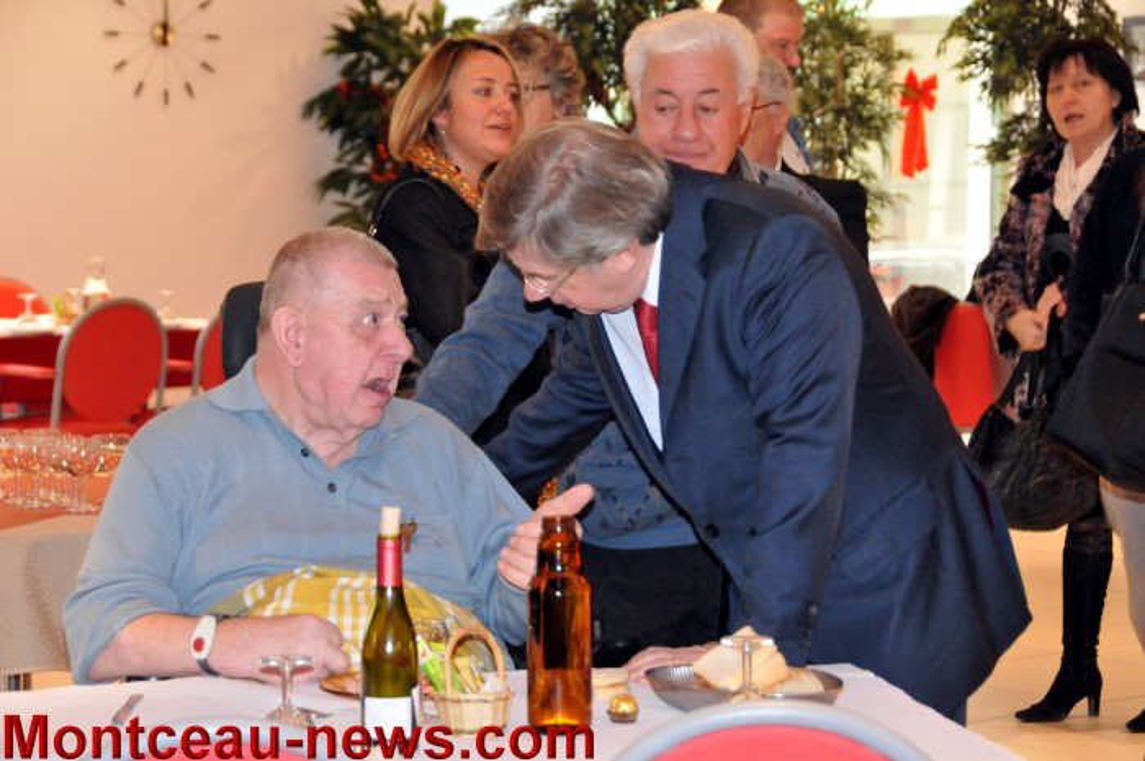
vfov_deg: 13.0
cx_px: 572
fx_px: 3336
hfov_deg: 19.5
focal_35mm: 105
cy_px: 380
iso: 3200
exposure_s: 1/60
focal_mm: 70
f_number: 7.1
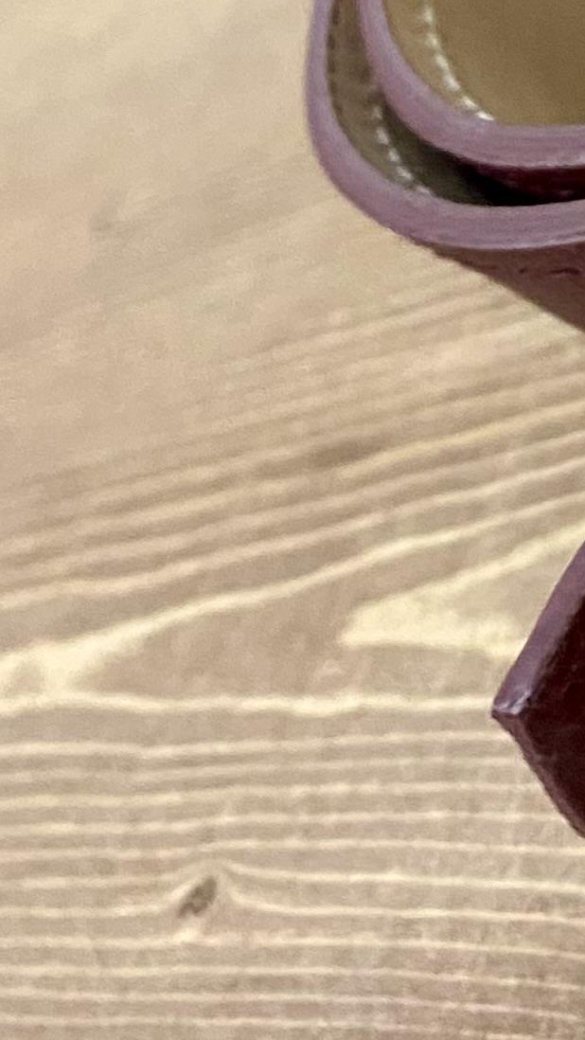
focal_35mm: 100
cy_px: -218
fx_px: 2756
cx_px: 1204
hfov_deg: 10.9
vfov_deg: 20.0
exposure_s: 1/50
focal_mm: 4.25
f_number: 1.8
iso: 320
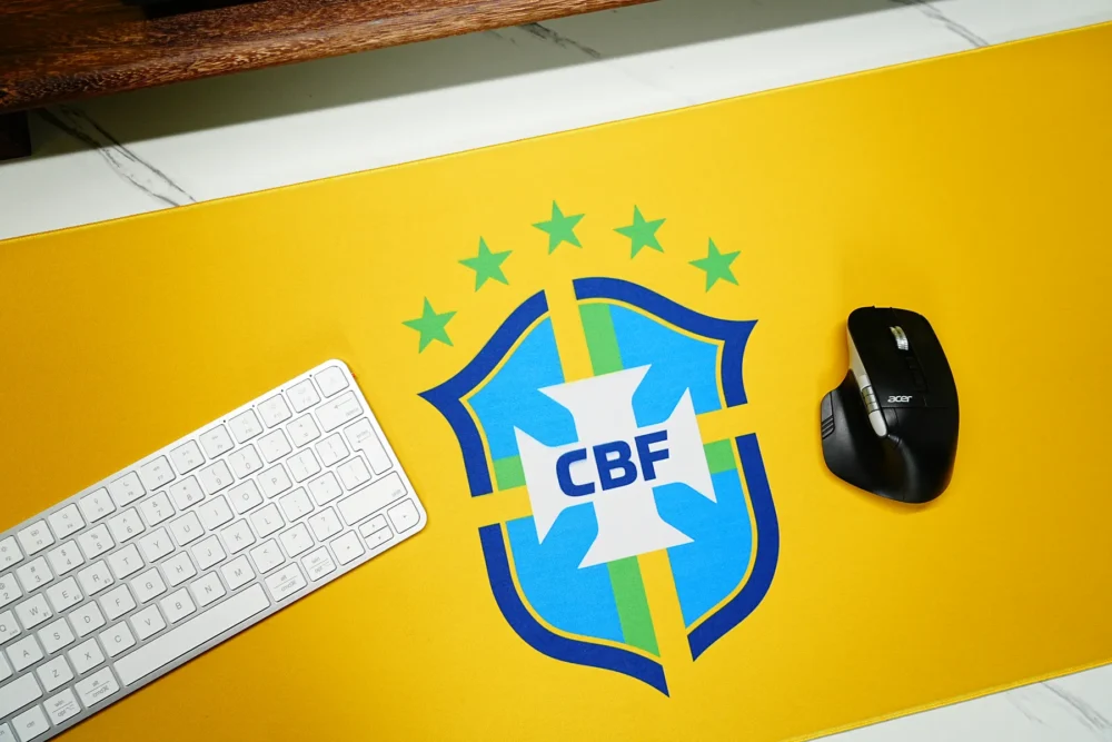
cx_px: 556
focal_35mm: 30
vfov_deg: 43.6
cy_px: 371
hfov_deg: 61.9
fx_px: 927
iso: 1250
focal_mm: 30
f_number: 4
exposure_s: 1/80
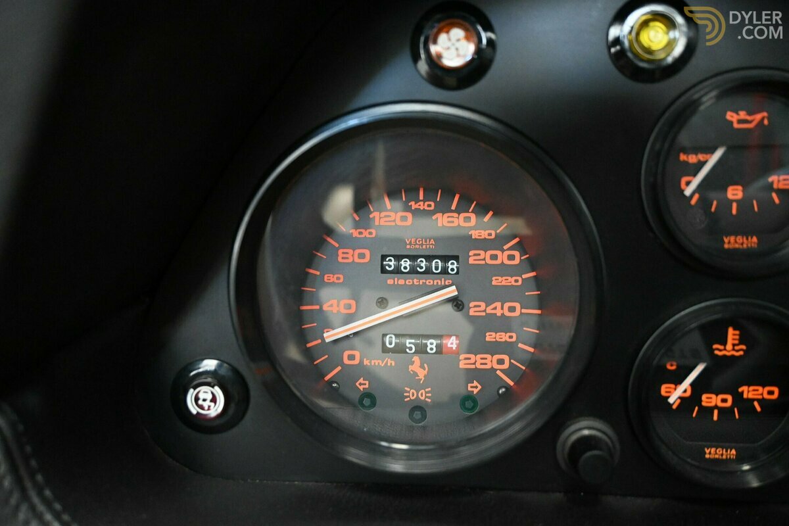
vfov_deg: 40.8
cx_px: 394
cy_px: 263
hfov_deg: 58.3
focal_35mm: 32
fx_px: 707
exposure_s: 1/60
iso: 5600
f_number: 4
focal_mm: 21.5
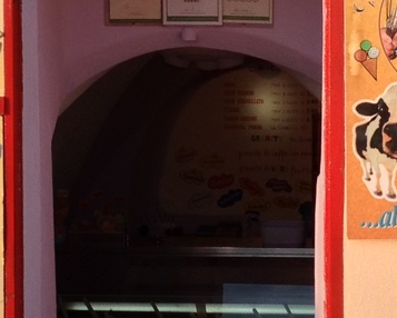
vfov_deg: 10.1
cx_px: 267
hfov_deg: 12.6
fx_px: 1799
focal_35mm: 153
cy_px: 85
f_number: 2.4
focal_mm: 4.28
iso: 50
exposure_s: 1/397
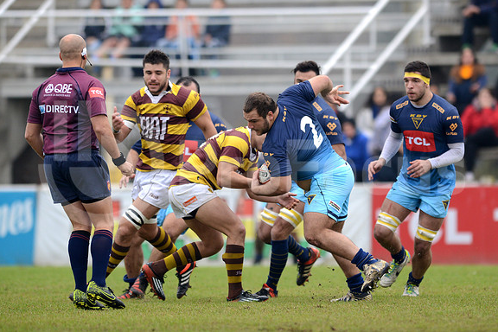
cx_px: 249
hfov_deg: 4.9
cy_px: 166
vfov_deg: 3.3
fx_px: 5851
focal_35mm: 423
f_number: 4
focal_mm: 420
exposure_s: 1/1000
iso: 800
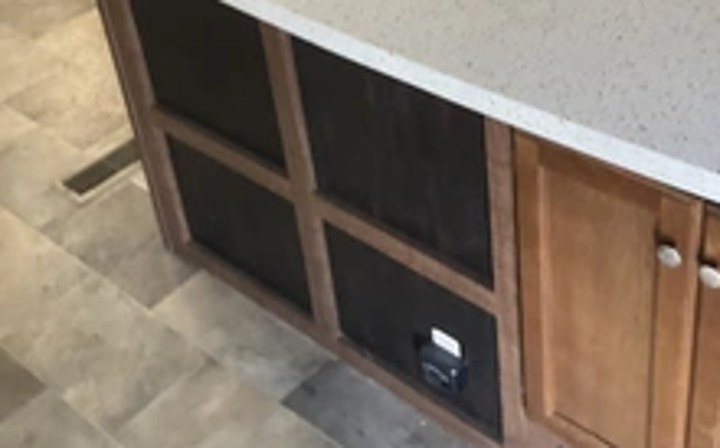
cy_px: 65
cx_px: 412
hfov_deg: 36.2
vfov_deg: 22.6
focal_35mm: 56
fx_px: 1098
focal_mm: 3
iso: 320
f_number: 1.8
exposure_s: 1/47
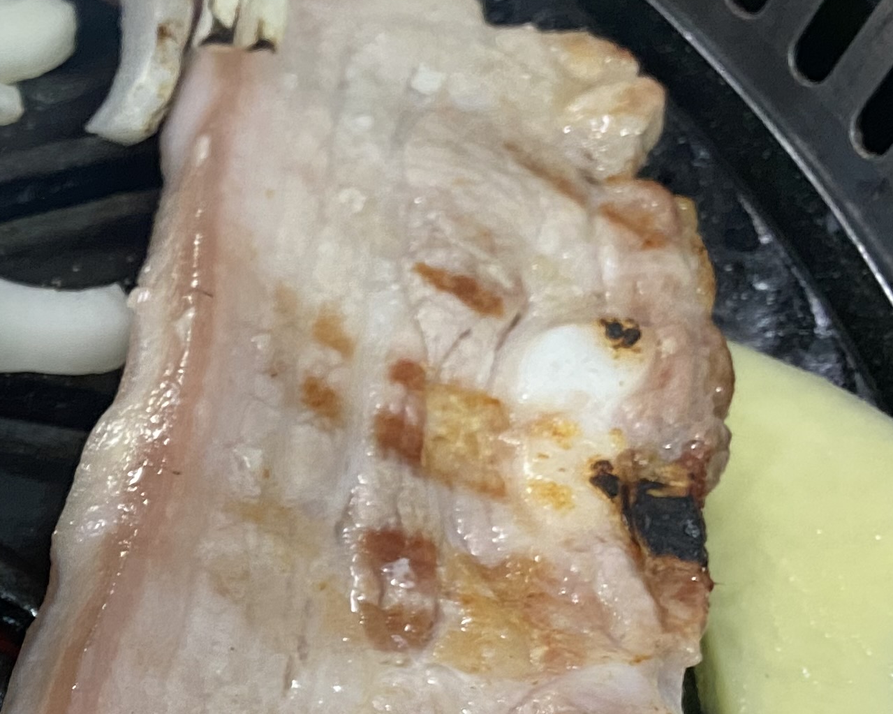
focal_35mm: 80
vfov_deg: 19.1
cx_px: -486
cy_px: 509
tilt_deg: -56.0
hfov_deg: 20.2
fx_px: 2114
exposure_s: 1/60
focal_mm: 4.25
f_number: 1.8
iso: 250
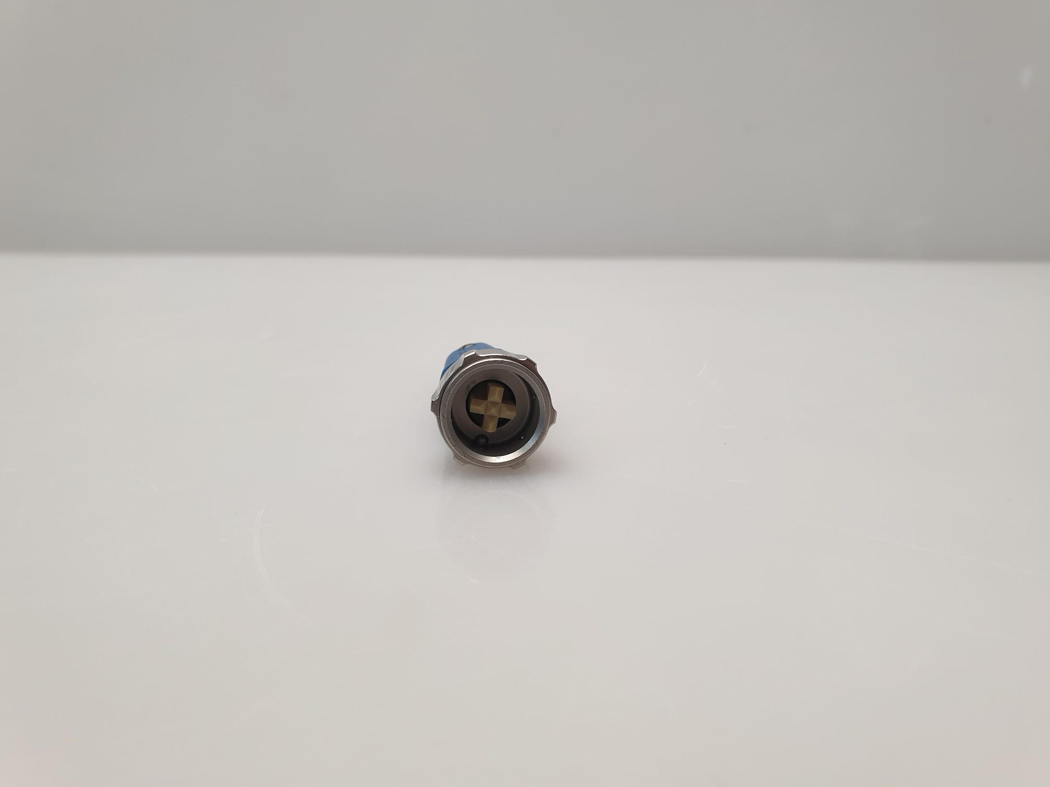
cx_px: 525
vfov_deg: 53.1
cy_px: 394
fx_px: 789
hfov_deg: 67.3
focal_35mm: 26
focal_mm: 4.3
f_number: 2.4
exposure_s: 1/50
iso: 64
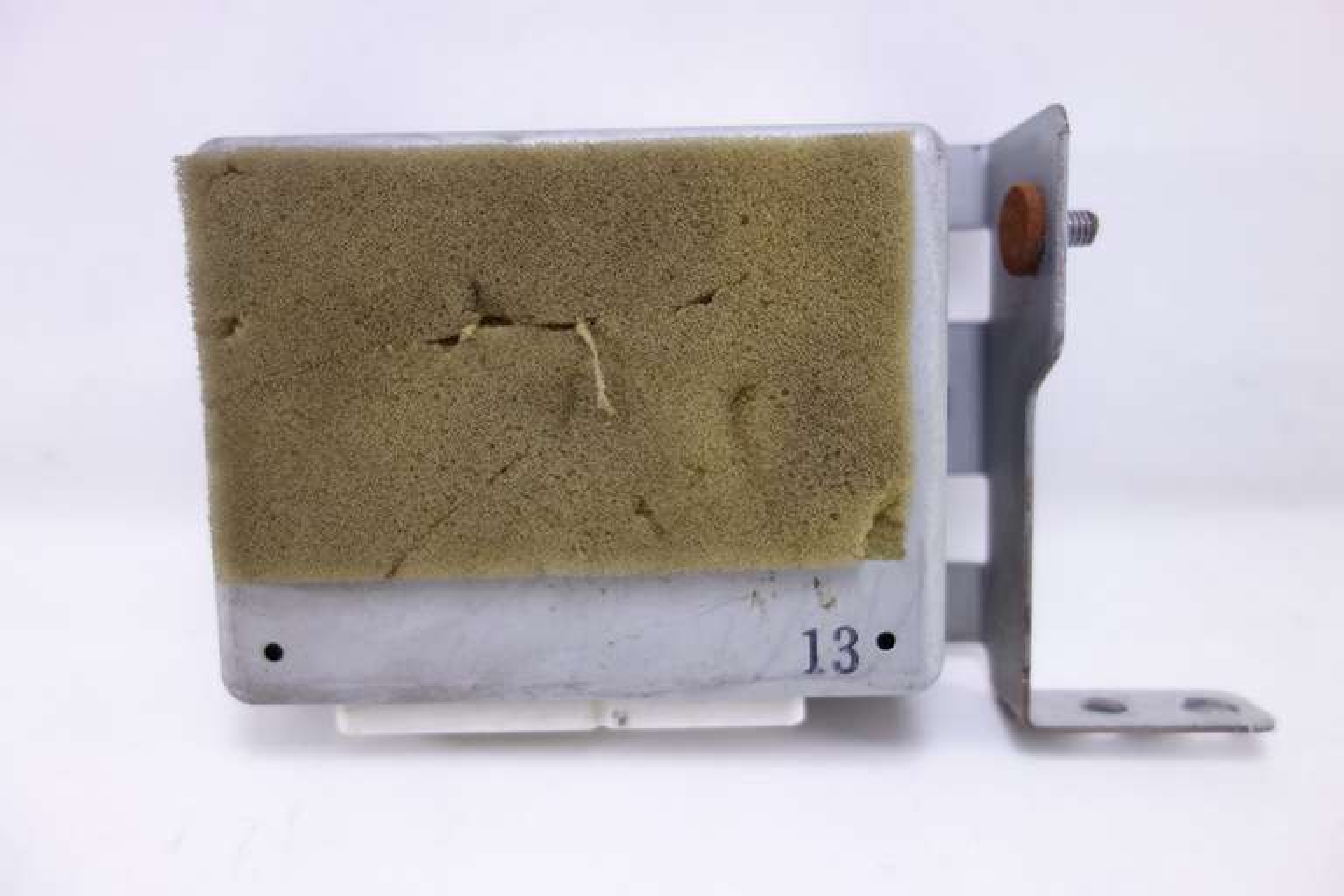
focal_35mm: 28
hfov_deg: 65.5
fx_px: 1045
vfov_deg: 46.4
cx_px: 672
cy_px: 448
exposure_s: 1/100
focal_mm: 10.4
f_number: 2
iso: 125
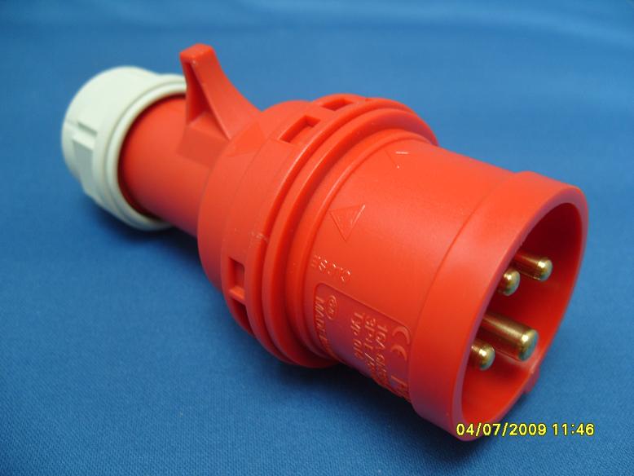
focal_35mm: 35
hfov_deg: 52.6
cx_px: 317
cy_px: 238
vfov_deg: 40.7
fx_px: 641
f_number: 2.8
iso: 100
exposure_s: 1/45
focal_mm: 7.8
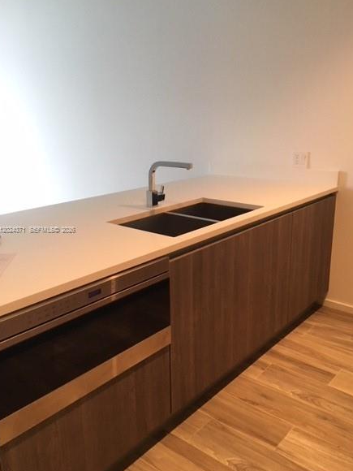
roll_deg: +1.3
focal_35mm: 32
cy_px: 230
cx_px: 188
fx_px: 435
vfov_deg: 56.8
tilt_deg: -15.7
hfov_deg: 44.1
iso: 125
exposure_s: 1/30
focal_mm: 4.15
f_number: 2.2
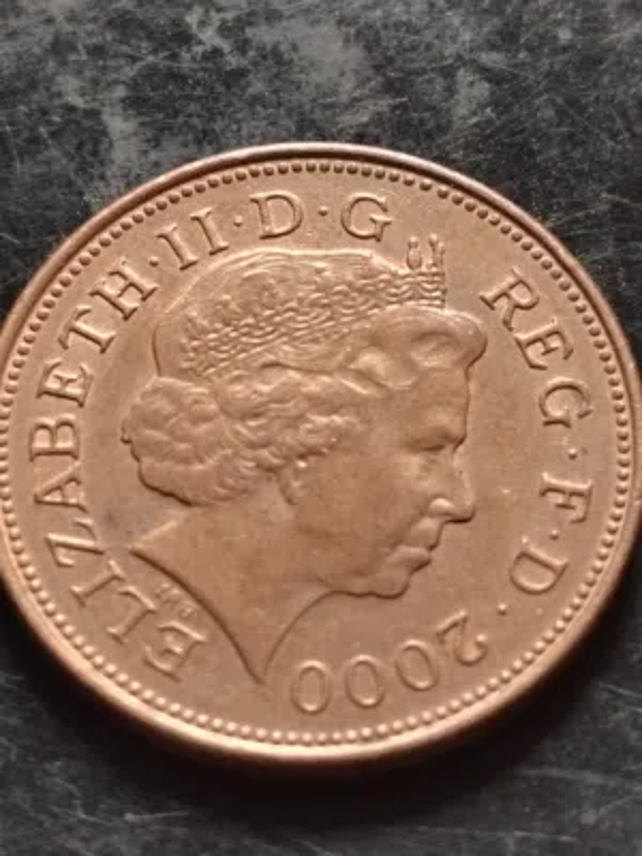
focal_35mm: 101
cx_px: 321
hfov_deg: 14.6
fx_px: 2498
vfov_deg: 19.4
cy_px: 428
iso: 497
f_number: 1.9
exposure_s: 1/100
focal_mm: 5.52
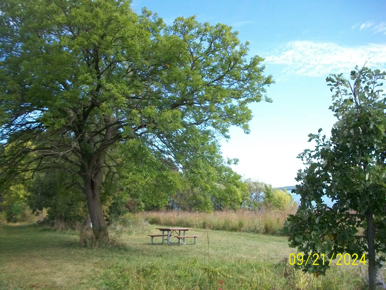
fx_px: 357
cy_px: 145
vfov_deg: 44.2
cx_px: 193
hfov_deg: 56.8
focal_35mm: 32
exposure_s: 1/400
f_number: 2.9
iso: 80
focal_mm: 5.7
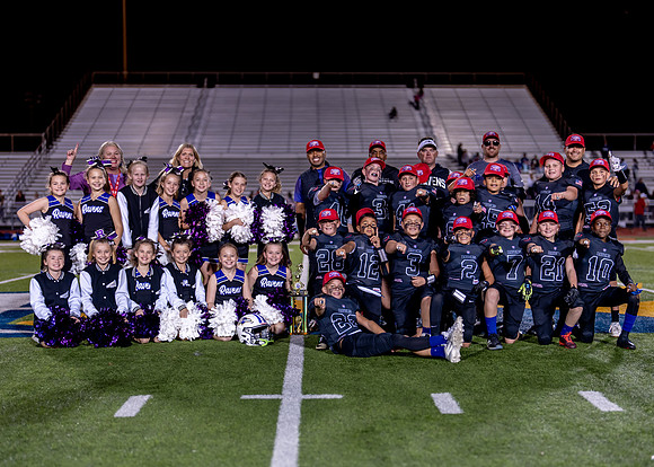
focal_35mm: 60
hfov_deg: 32.8
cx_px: 361
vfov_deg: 23.7
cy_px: 258
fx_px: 1110
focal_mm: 50
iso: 160
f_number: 1.2
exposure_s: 1/320
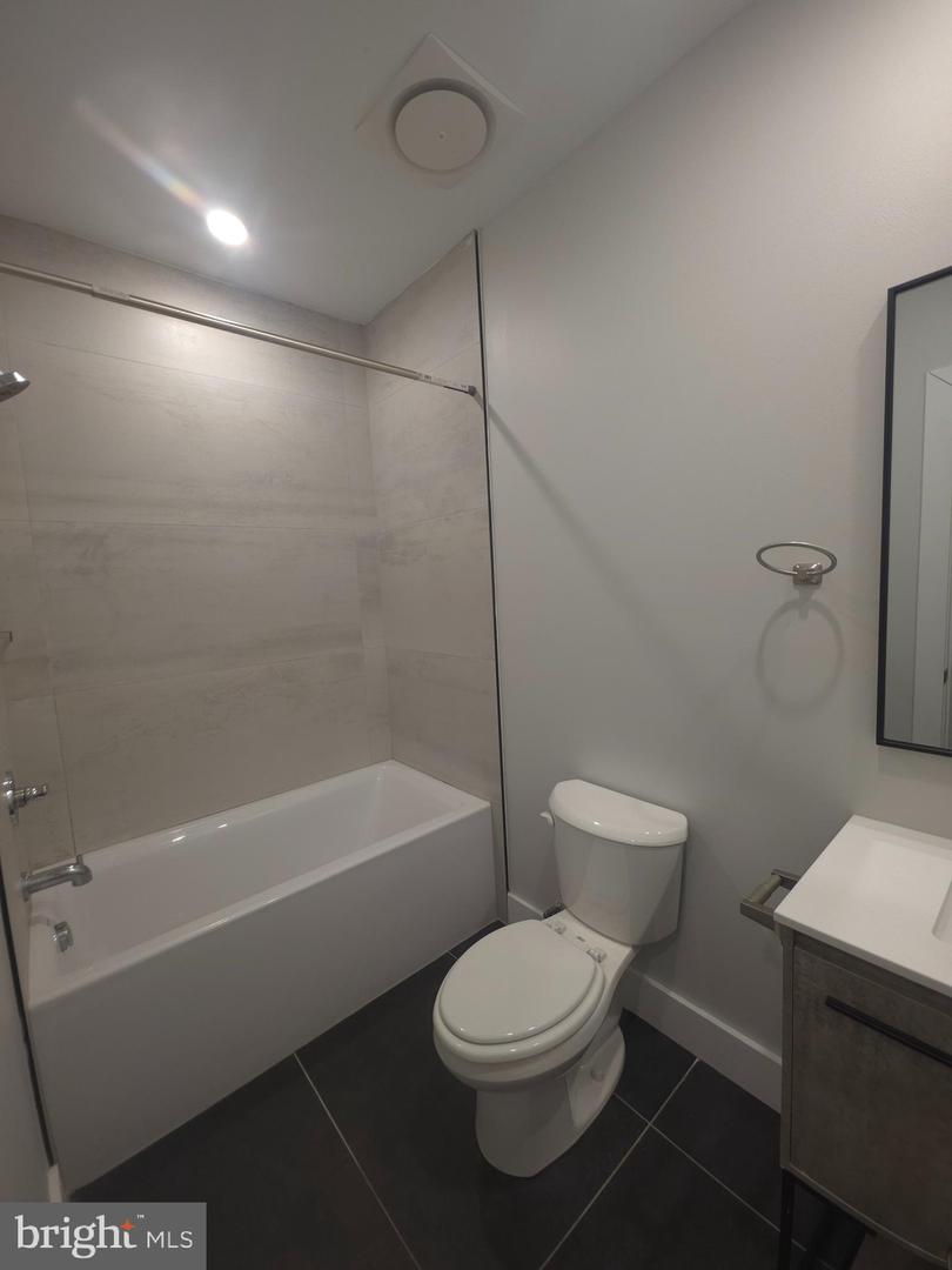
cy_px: 635
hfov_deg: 89.9
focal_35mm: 13
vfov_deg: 106.2
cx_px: 476
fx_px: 477
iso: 80
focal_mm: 2.2
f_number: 1.9
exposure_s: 1/30
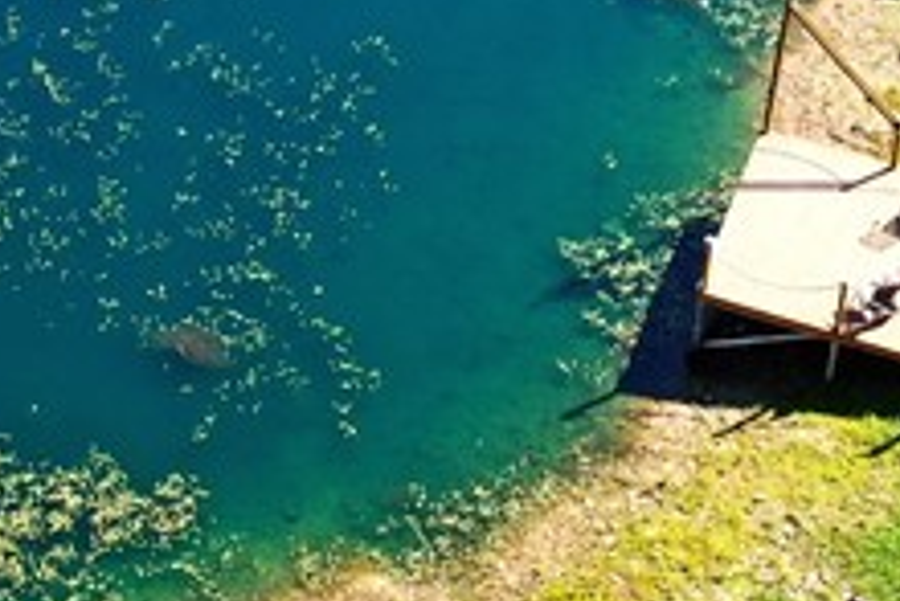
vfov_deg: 9.9
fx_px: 3452
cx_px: -70
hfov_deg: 14.5
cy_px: -49
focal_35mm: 138
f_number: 5
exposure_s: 1/240
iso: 100
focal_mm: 10.26
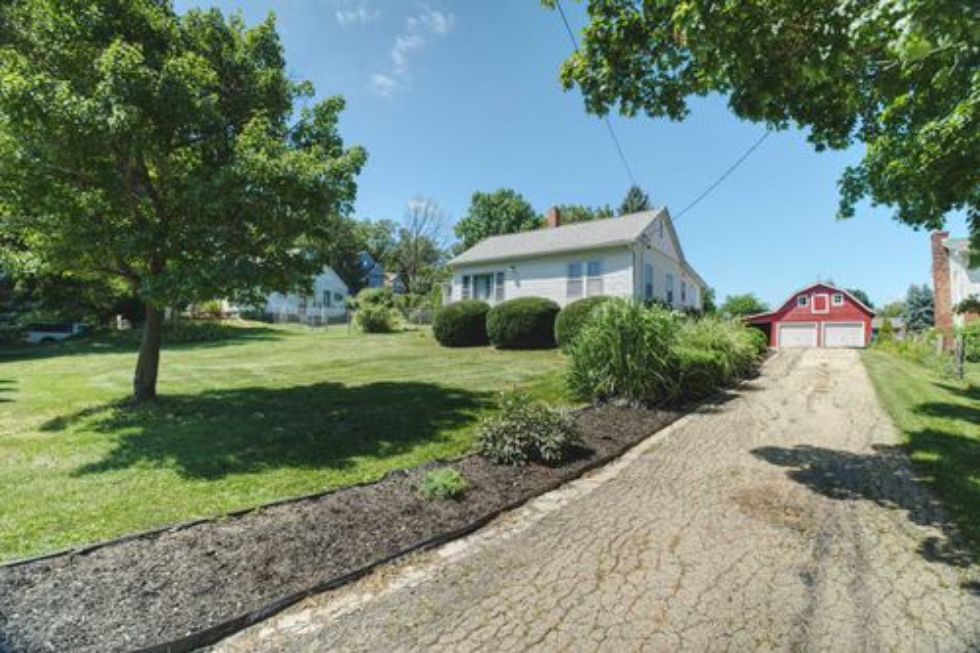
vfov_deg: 73.7
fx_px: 435
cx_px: 490
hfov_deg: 96.8
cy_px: 326
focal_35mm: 16
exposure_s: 1/60
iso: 125
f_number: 7.1
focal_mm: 16
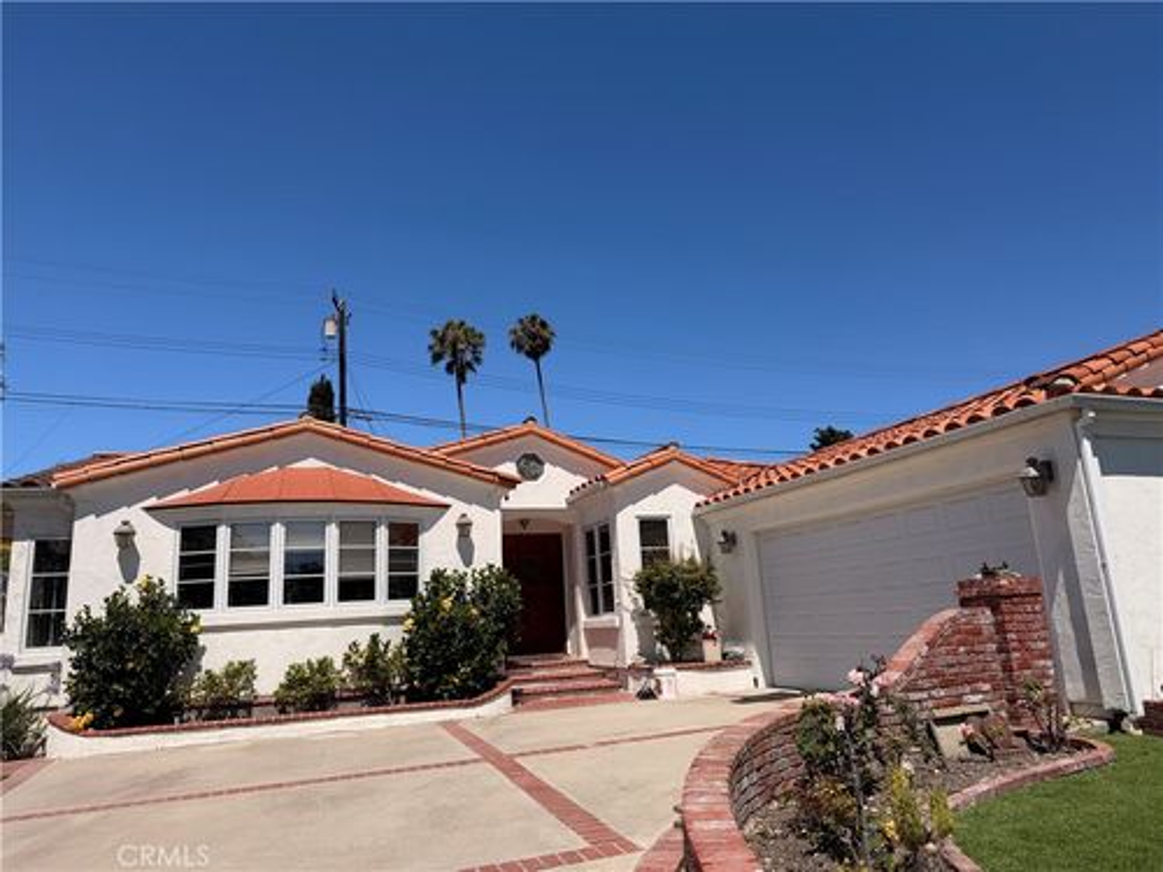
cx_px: 582
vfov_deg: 56.8
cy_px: 436
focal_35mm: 24
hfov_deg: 71.6
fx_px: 806
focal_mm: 6.76
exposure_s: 1/10309
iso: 100
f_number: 1.78
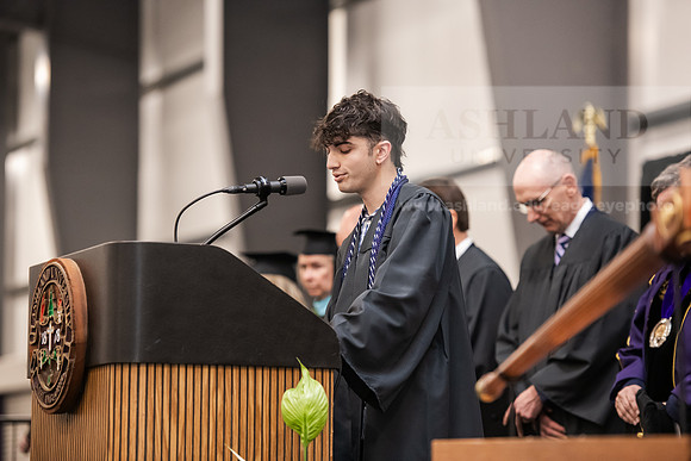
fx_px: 2784
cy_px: 230
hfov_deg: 14.2
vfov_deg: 9.5
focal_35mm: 145
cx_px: 346
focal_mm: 145
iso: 3200
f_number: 3.2
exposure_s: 1/200
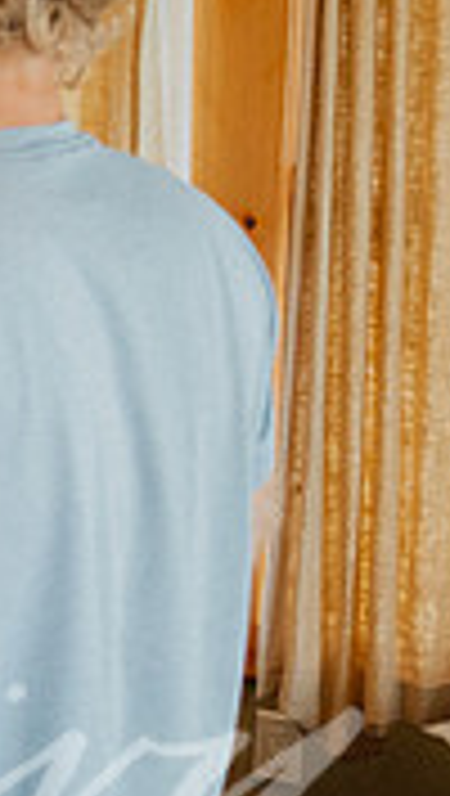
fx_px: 1882
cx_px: -657
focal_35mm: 89
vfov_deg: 23.8
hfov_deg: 11.2
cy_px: 270
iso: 1600
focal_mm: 26
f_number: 2.8
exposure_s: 1/320
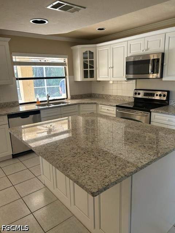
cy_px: 116
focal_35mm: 26
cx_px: 88
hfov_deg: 53.1
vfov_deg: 67.3
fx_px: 175
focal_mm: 5.7
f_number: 1.5
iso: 100
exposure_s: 1/121
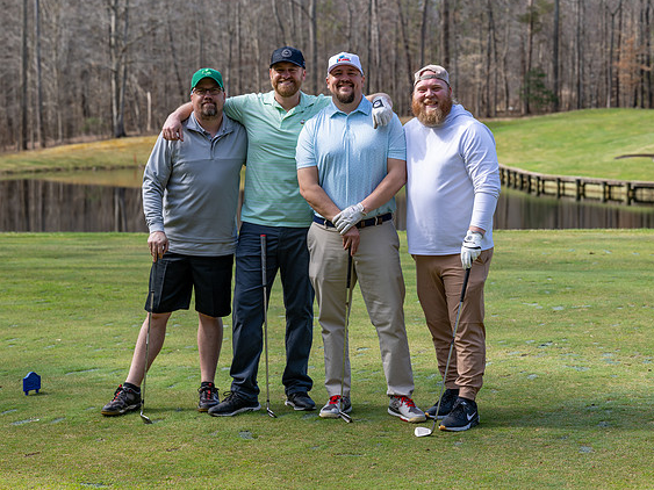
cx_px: 334
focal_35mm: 99
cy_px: 243
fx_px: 1870
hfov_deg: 19.8
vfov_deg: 14.9
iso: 160
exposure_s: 1/500
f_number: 5
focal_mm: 90
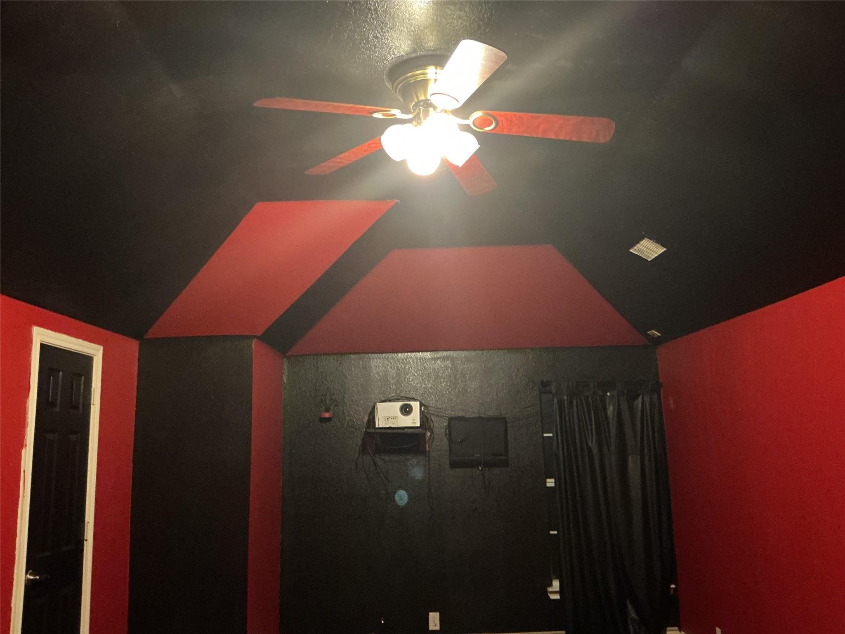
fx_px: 708
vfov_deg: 48.2
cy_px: 317
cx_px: 422
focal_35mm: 29
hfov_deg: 61.7
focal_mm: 3
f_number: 1.8
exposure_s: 1/24
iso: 500
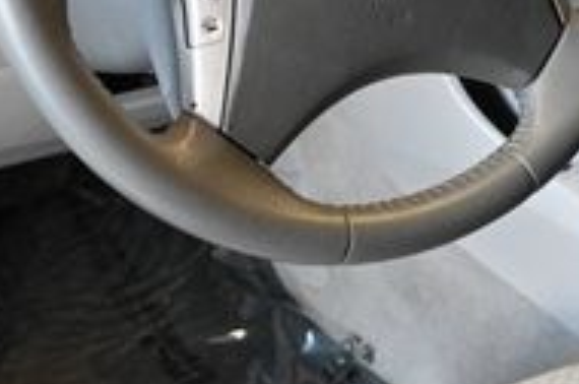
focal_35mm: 104
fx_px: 1662
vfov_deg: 13.0
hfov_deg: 19.6
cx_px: 417
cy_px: 5
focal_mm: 20.5
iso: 3200
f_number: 3.8
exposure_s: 1/100
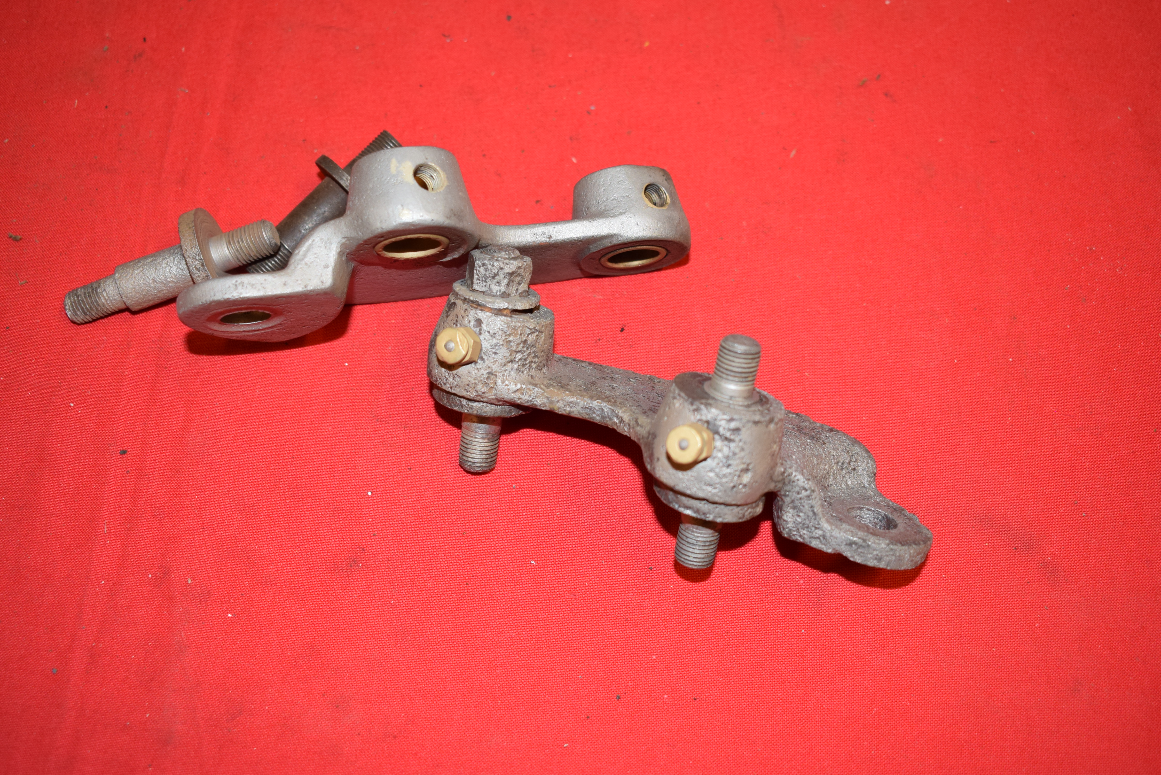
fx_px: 1355
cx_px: 580
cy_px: 388
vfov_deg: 31.9
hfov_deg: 46.4
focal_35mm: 42
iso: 640
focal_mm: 28
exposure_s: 1/100
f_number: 5
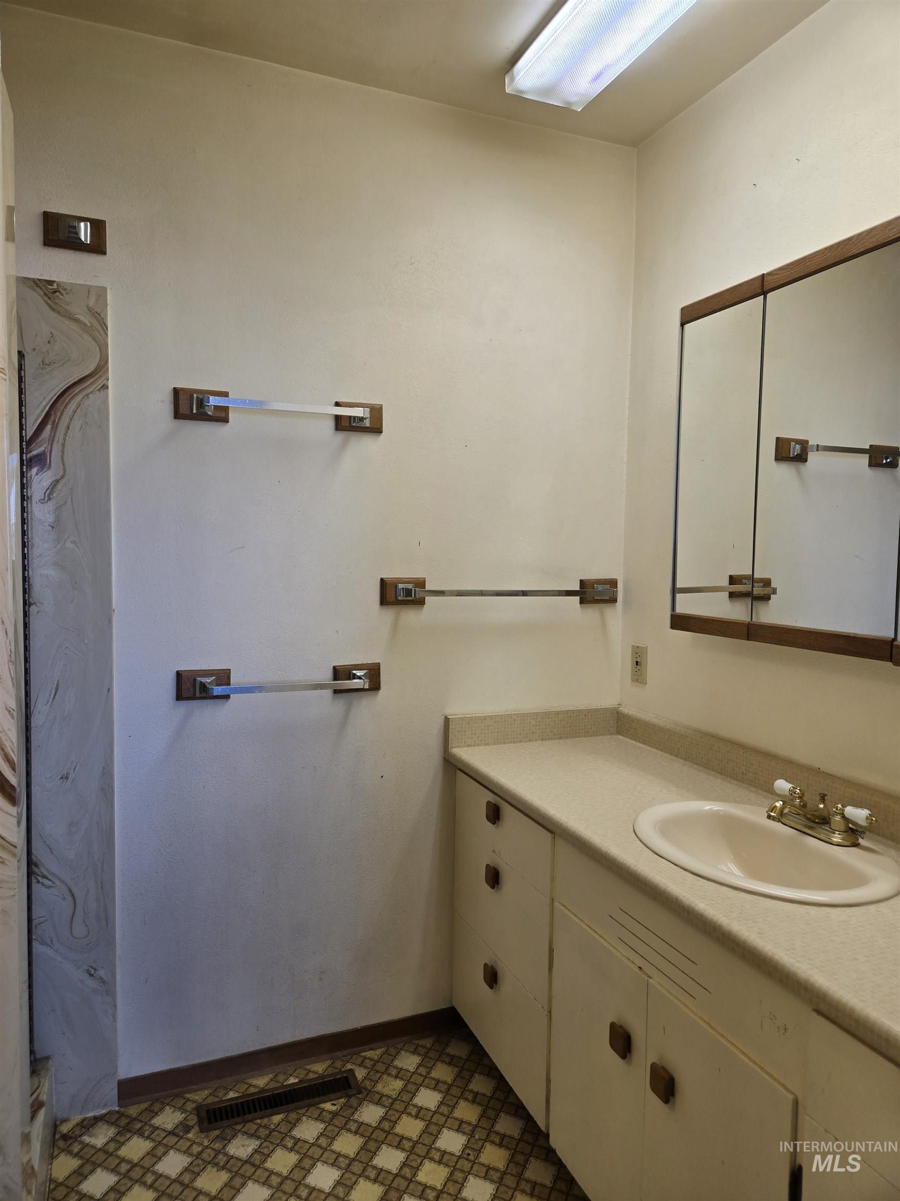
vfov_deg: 73.9
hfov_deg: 58.9
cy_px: 600
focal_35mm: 23
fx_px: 797
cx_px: 450
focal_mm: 5.4
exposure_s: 1/120
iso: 50
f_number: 1.8
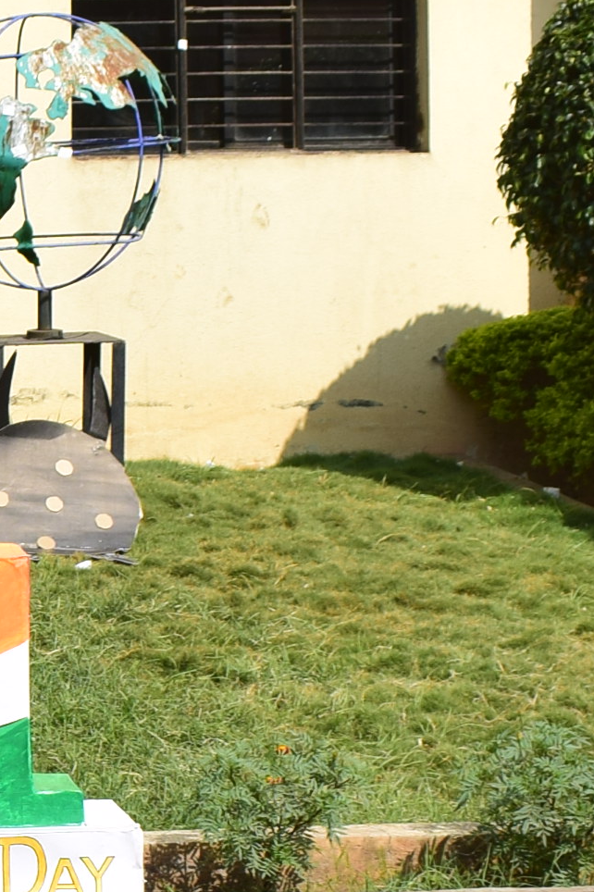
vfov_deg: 16.2
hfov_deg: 10.0
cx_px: -616
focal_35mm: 126
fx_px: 3120
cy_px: 675
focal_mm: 18
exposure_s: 1/500
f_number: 5.6
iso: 100
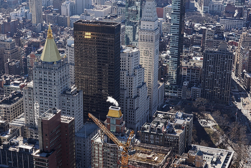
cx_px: 77
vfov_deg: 18.3
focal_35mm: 74
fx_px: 516
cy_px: 121
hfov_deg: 27.1
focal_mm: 28
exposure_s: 1/200
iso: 100
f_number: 8
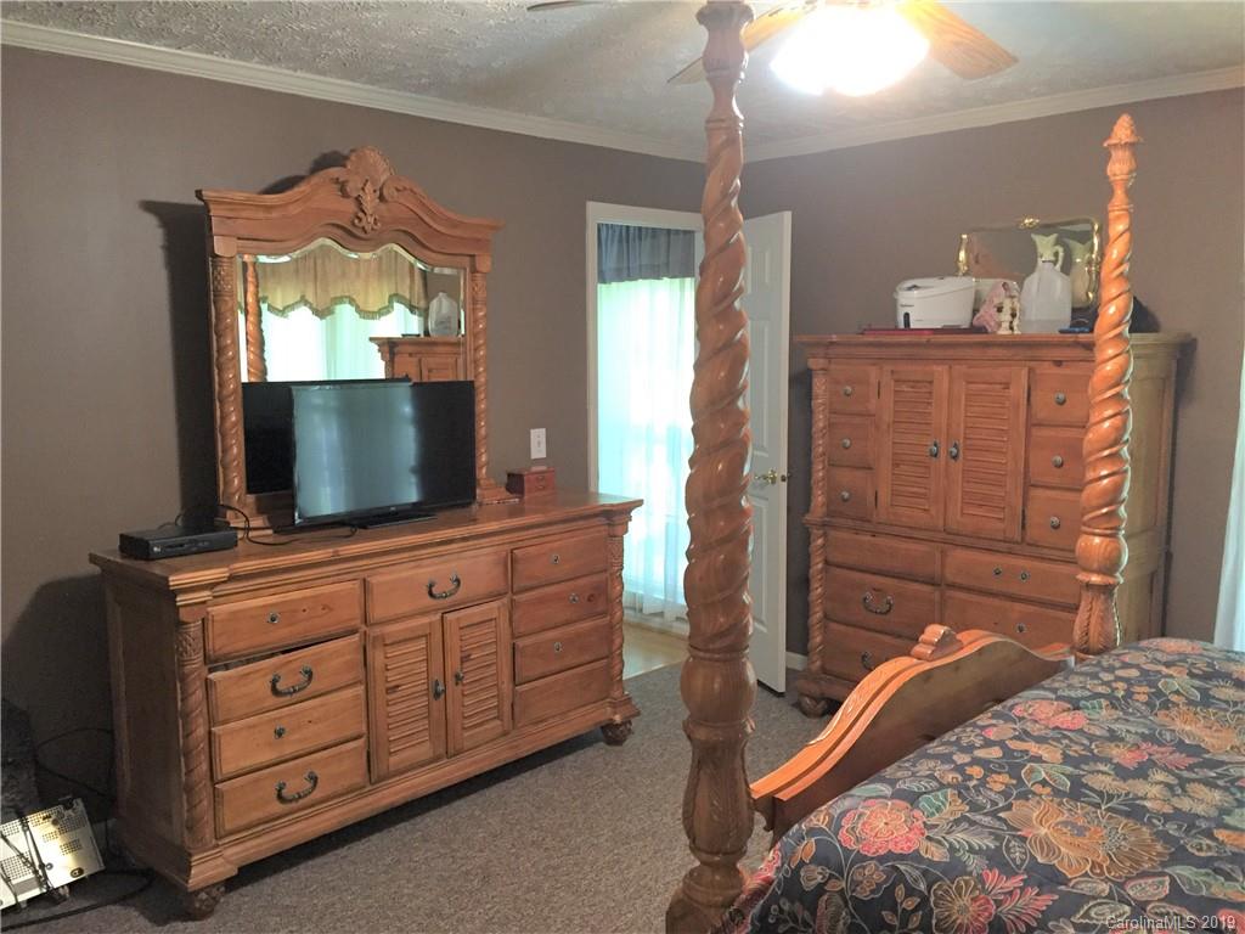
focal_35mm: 29
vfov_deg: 48.2
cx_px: 622
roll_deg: -1.5
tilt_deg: -9.1
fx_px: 1043
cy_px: 467
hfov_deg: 61.7
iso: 160
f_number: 2.2
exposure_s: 1/30
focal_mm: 4.15
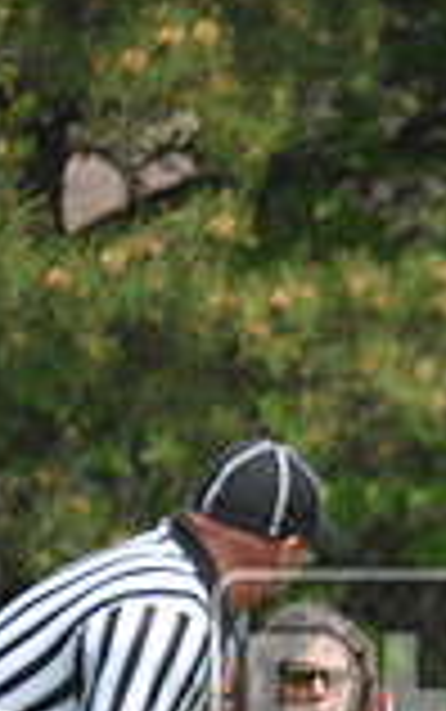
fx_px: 28944
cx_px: 748
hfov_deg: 0.9
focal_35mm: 1491
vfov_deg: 1.4
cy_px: 734
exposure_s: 1/3200
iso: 640
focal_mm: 400
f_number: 4
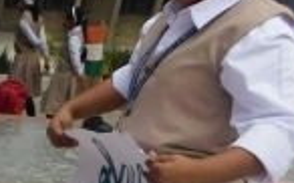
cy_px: 424
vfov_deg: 11.2
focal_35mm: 100
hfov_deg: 16.6
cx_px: -268
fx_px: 801
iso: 125
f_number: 3
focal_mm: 4
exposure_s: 1/800
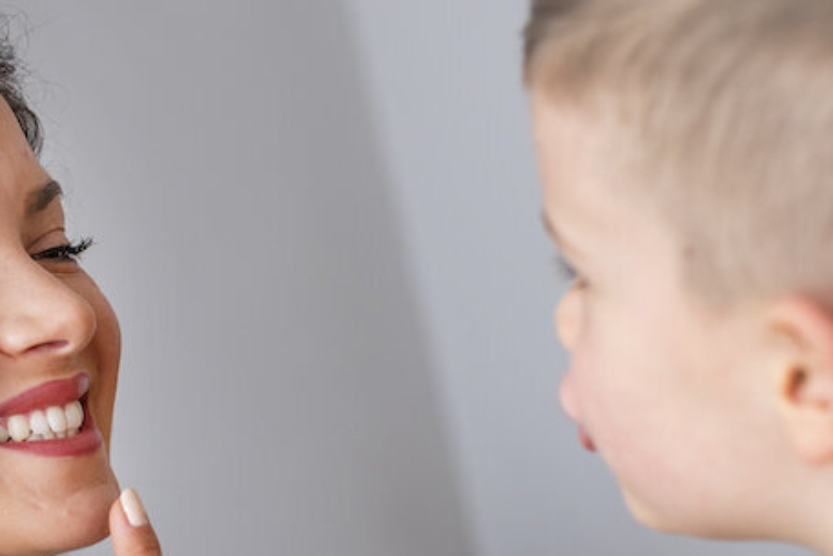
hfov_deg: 17.8
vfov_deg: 11.8
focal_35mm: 115
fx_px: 2662
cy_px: 517
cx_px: 363
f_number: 2.2
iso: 200
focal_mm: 35
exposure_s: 1/100
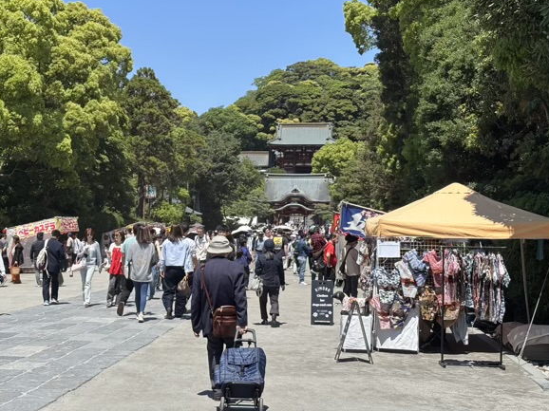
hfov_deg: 30.7
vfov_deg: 23.3
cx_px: 256
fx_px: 999
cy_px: 182
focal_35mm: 63
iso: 32
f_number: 1.6
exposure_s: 1/2398
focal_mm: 5.96
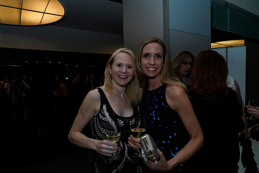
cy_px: 86
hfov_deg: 73.7
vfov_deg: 53.2
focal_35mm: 24
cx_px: 130
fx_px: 173
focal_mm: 24
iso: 5000
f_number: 14
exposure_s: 1/125
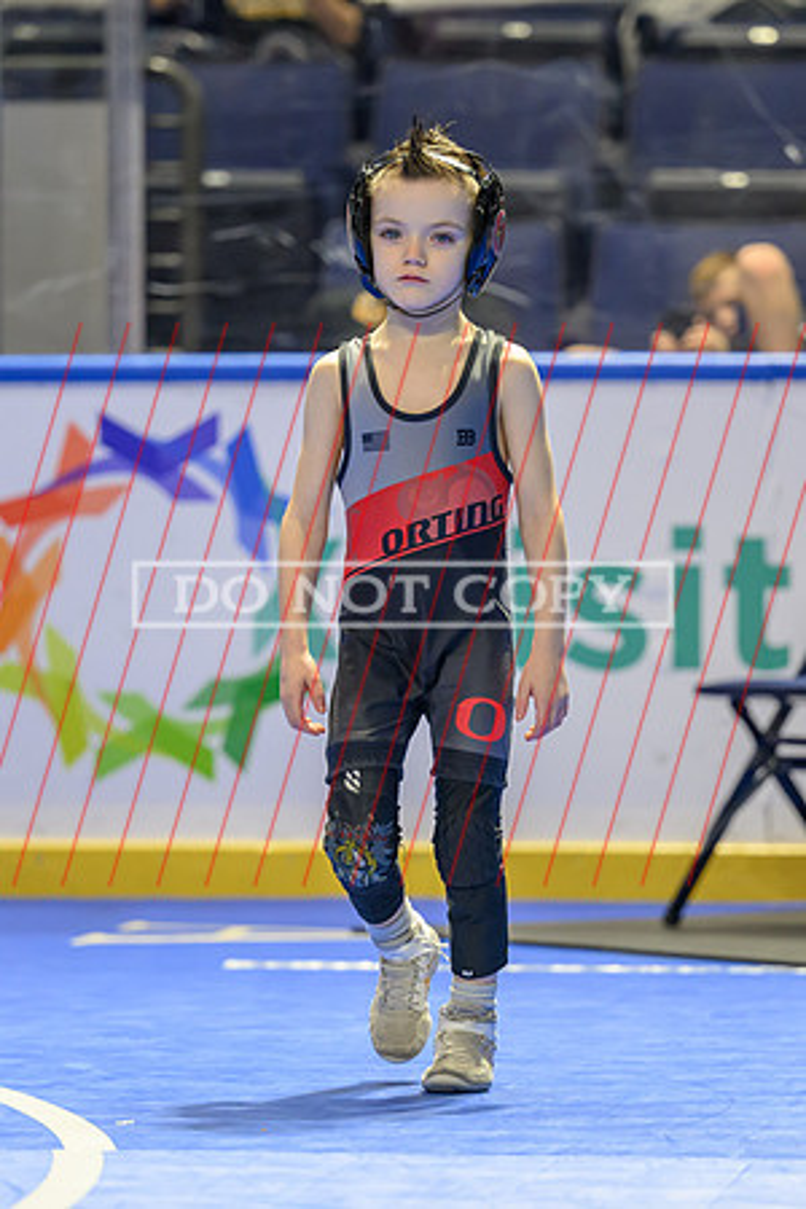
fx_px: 7073
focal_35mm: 211
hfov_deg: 6.5
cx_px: 365
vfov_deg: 9.8
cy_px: 679
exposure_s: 1/500
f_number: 2.8
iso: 2000
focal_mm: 125
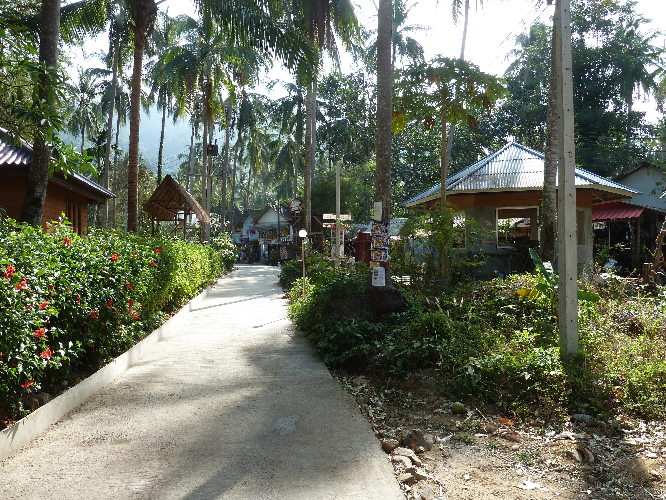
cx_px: 333
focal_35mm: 25
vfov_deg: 54.9
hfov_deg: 69.4
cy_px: 250
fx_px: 481
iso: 80
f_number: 4
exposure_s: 1/160
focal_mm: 4.1
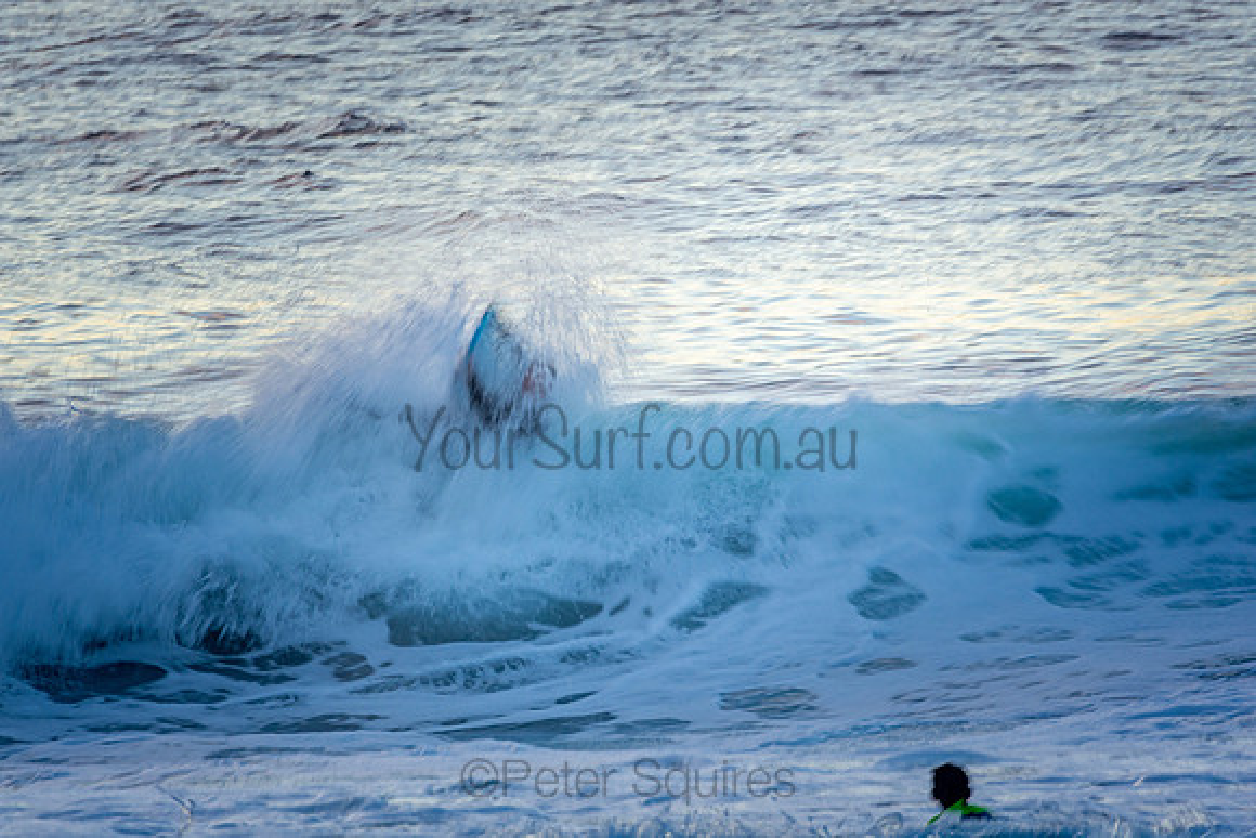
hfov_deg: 2.7
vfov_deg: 1.8
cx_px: 628
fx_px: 26172
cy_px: 419
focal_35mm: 750
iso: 100
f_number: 14
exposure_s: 1/25
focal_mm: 500
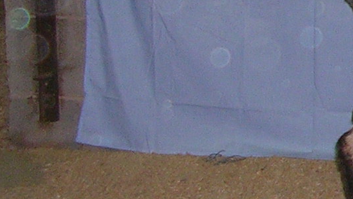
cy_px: 12
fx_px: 1488
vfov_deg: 7.6
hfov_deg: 12.2
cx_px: 676
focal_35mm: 159
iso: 88
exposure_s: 1/60.1
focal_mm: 5.8
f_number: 2.8
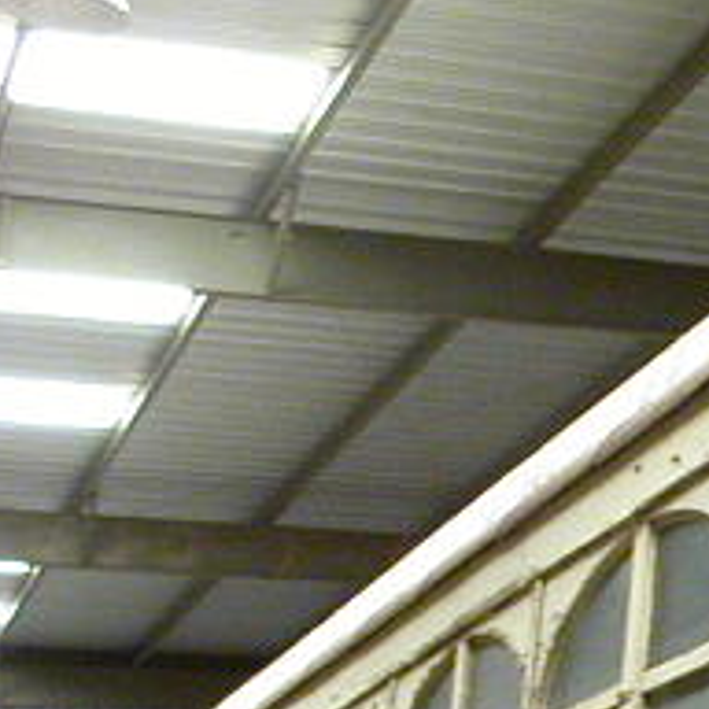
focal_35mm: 119
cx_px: 1189
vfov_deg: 14.2
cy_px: 840
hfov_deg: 13.5
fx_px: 2758
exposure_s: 1/26.4
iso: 385
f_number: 2.7
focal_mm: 5.6
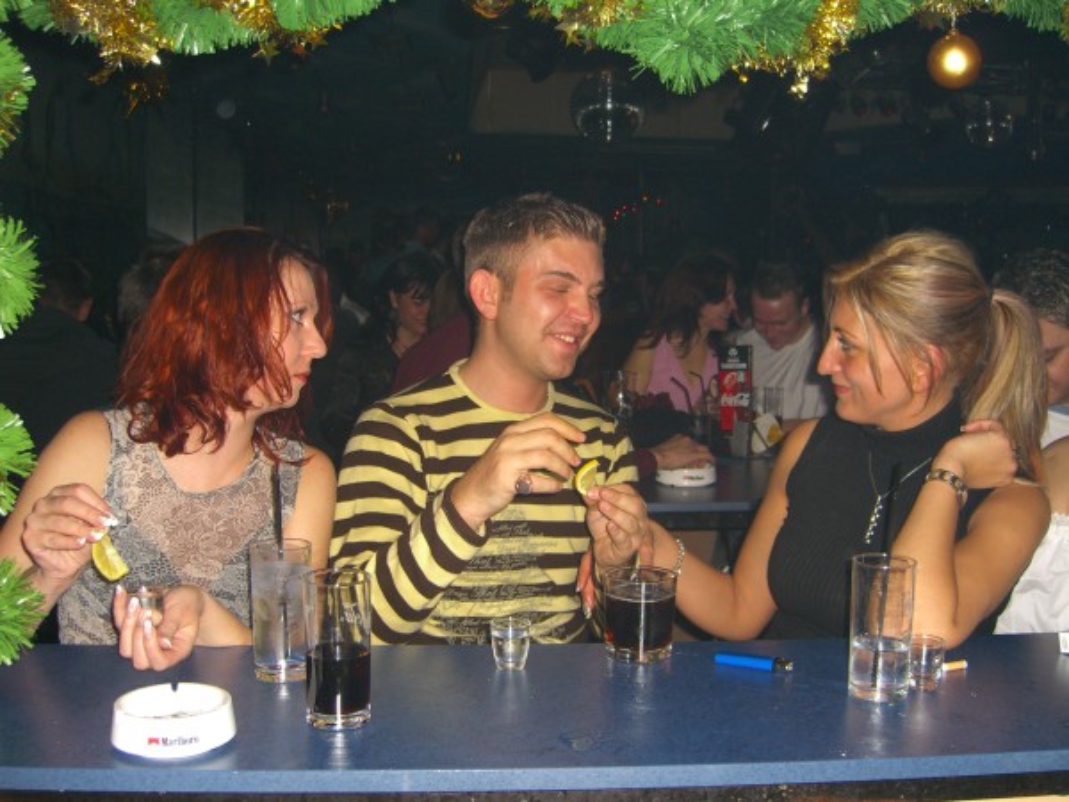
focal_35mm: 38
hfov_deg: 49.0
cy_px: 401
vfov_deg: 37.7
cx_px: 534
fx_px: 1174
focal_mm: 7.9
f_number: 2.8
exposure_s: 1/60
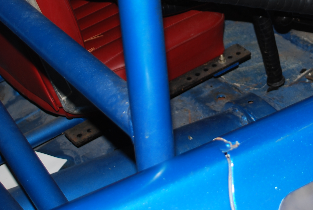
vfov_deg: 13.6
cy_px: -11
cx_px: 252
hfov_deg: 20.3
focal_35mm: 99
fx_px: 863
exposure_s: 1/125
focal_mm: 29
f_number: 4.8
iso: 100
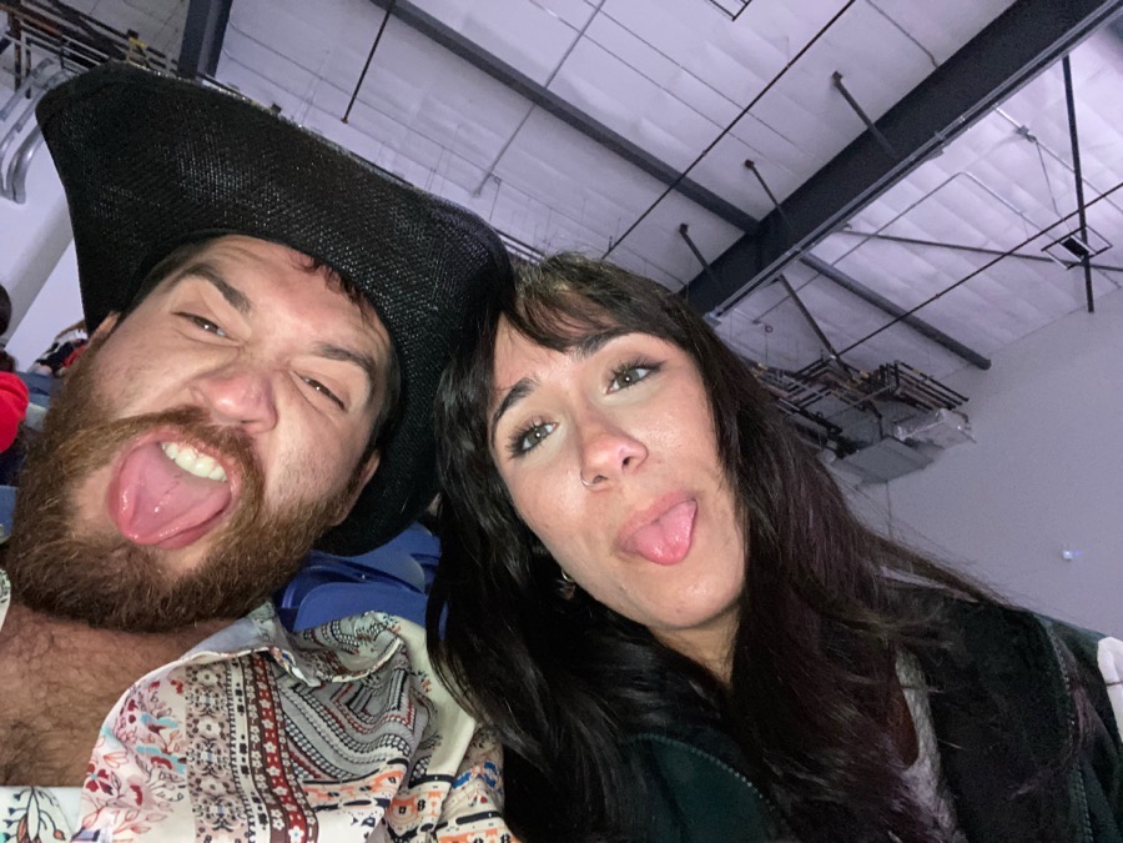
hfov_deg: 73.9
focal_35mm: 23
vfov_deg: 58.9
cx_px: 562
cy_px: 422
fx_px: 746
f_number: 2.2
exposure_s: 1/16
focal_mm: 2.71
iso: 500
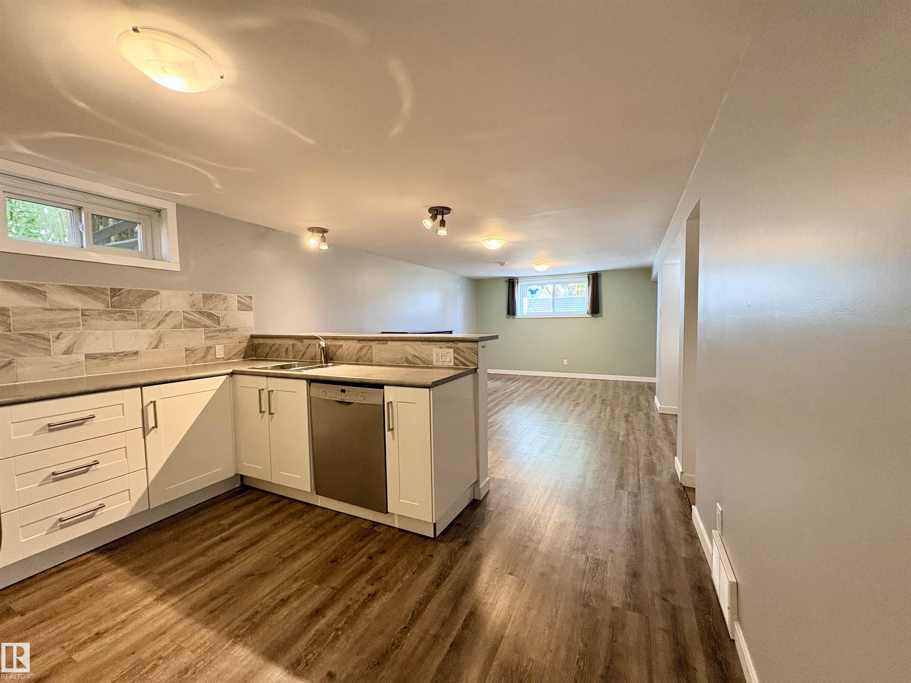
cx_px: 456
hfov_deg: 102.1
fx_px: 368
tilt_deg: -2.6
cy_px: 342
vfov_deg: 85.7
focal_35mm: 14
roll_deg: +2.0
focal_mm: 2.22
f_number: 2.2
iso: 320
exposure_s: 1/60
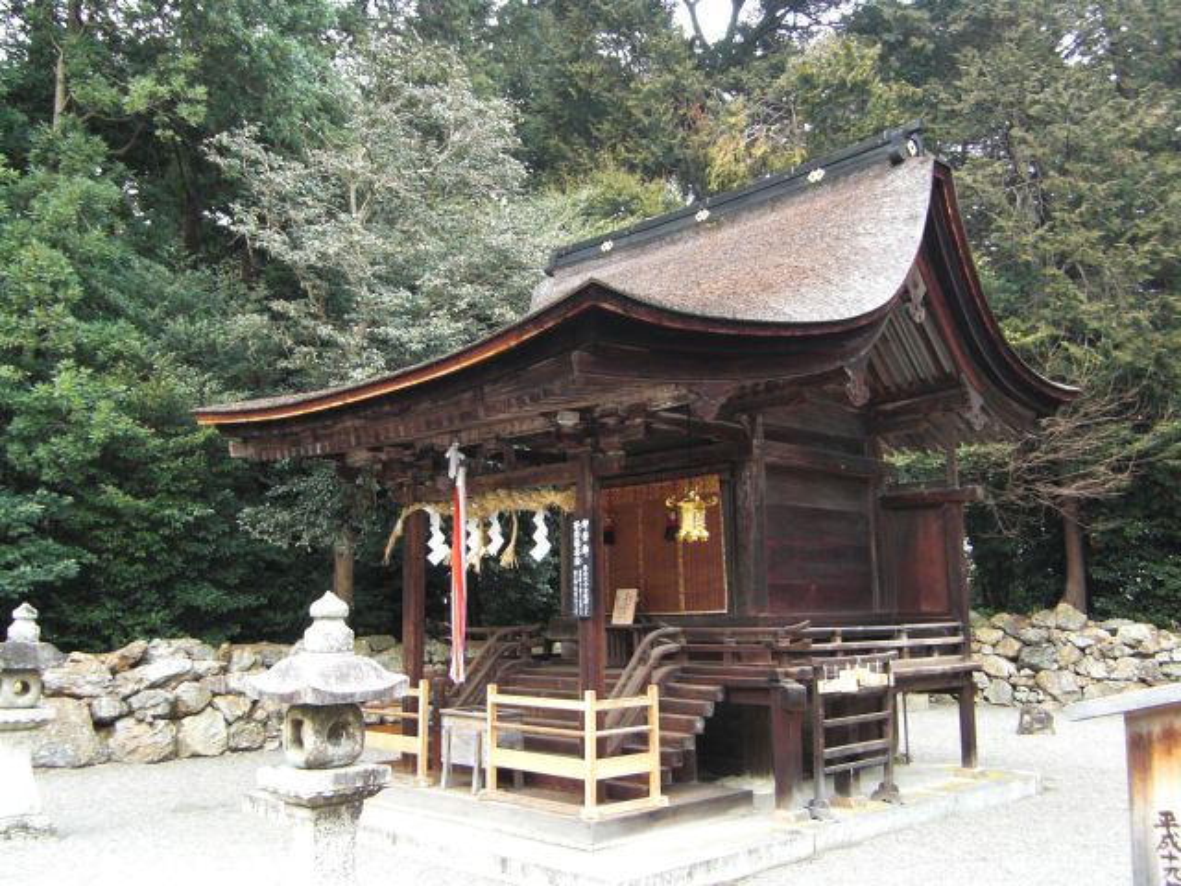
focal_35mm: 33
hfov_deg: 55.4
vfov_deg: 42.9
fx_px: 1126
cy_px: 443
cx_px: 590
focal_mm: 5.8
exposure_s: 1/50
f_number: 2.7
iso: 200
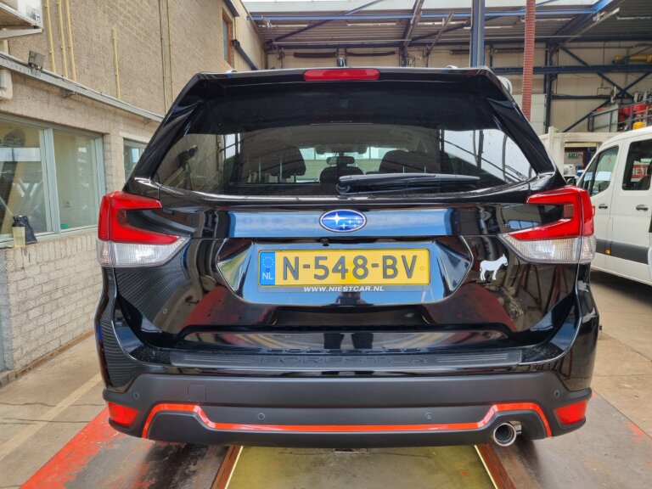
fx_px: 490
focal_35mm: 26
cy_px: 244
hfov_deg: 67.3
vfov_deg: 53.1
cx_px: 326
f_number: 1.8
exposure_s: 1/135
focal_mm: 5.4
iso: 50
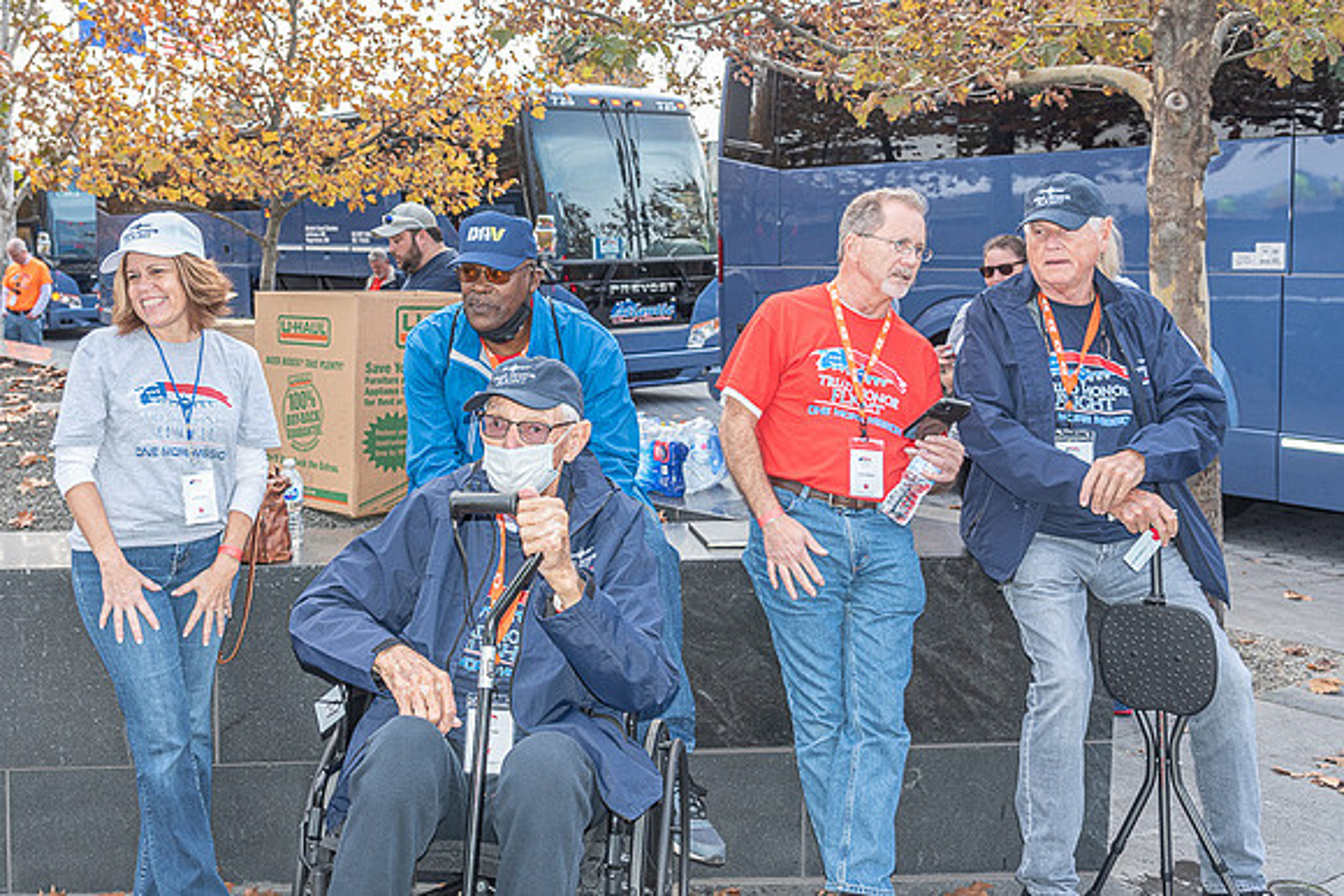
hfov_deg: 49.5
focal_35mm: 39
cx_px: 506
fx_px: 1443
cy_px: 337
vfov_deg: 34.3
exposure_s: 1/250
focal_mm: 31
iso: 500
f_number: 5.6
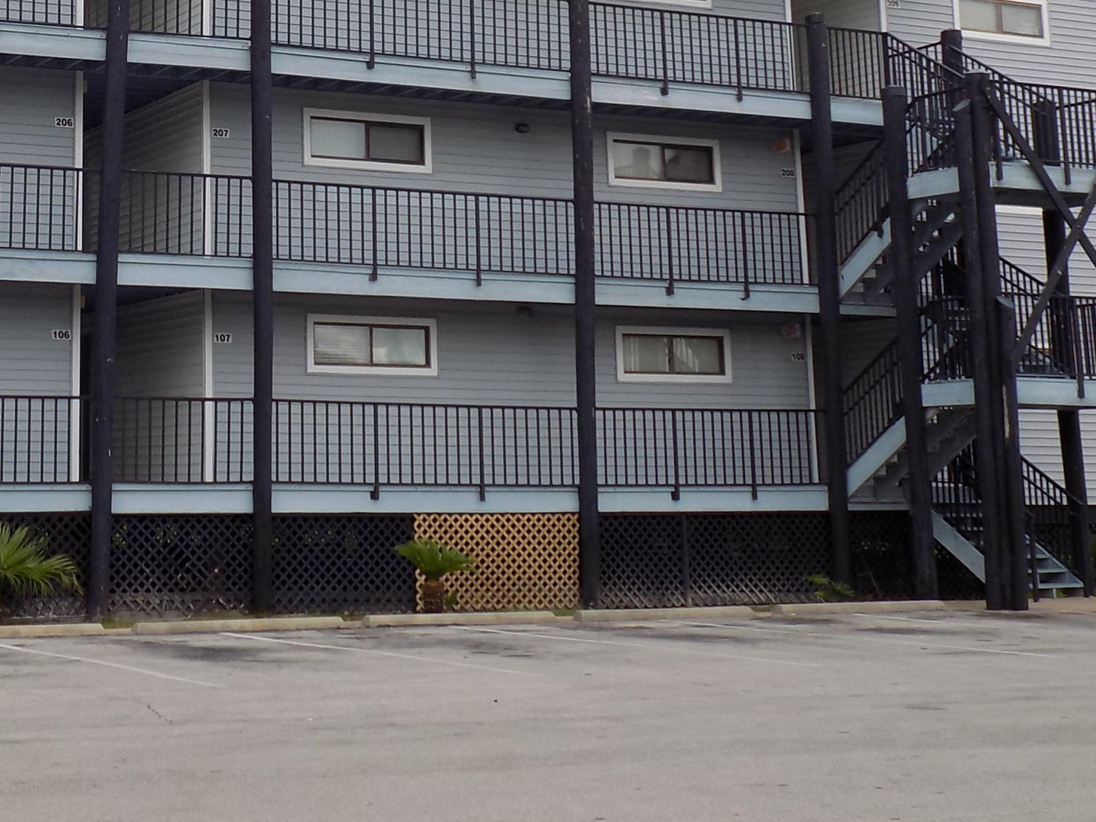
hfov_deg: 29.8
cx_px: 99
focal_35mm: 62
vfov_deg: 23.0
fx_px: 1963
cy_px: 58
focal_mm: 5.3
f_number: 3.3
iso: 80
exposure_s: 1/500
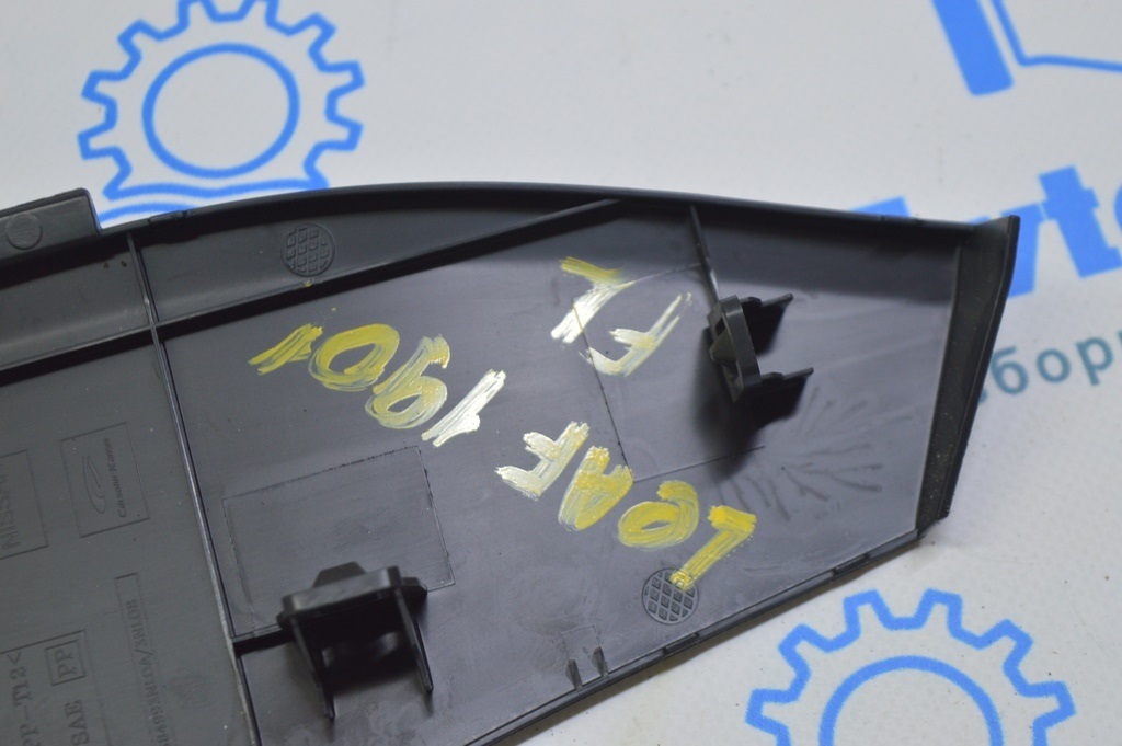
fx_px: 2569
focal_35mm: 82
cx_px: 561
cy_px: 373
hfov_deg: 24.6
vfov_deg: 16.5
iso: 400
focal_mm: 55
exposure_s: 1/25
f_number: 5.6
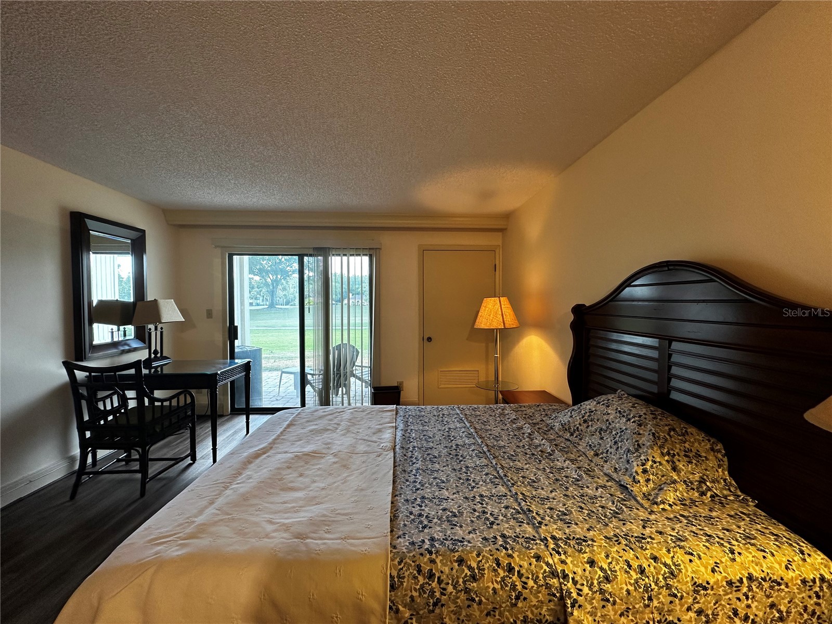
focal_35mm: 14
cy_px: 312
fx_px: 336
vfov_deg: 85.7
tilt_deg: -1.9
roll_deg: -0.1
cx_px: 416
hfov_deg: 102.1
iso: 160
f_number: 2.2
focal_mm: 2.22
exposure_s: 1/60
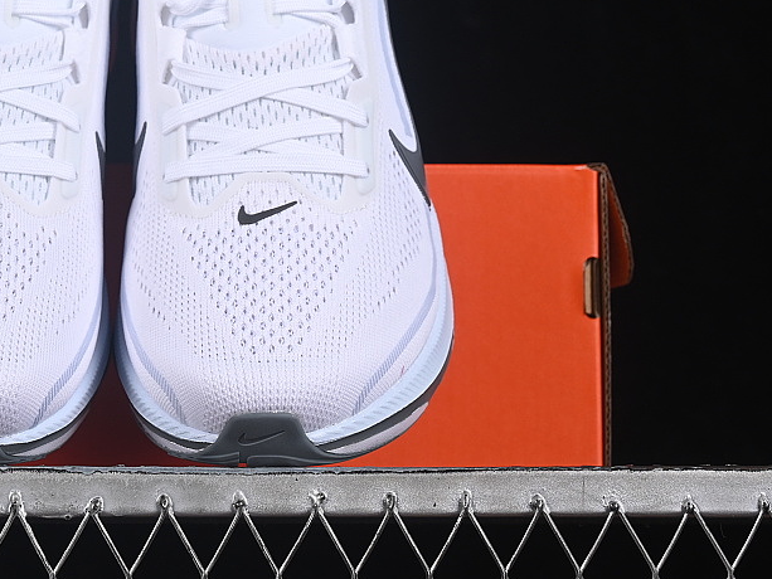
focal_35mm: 127
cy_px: 183
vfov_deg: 11.7
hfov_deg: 15.4
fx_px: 2833
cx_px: 112
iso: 160
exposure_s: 1/80
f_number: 8
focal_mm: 50
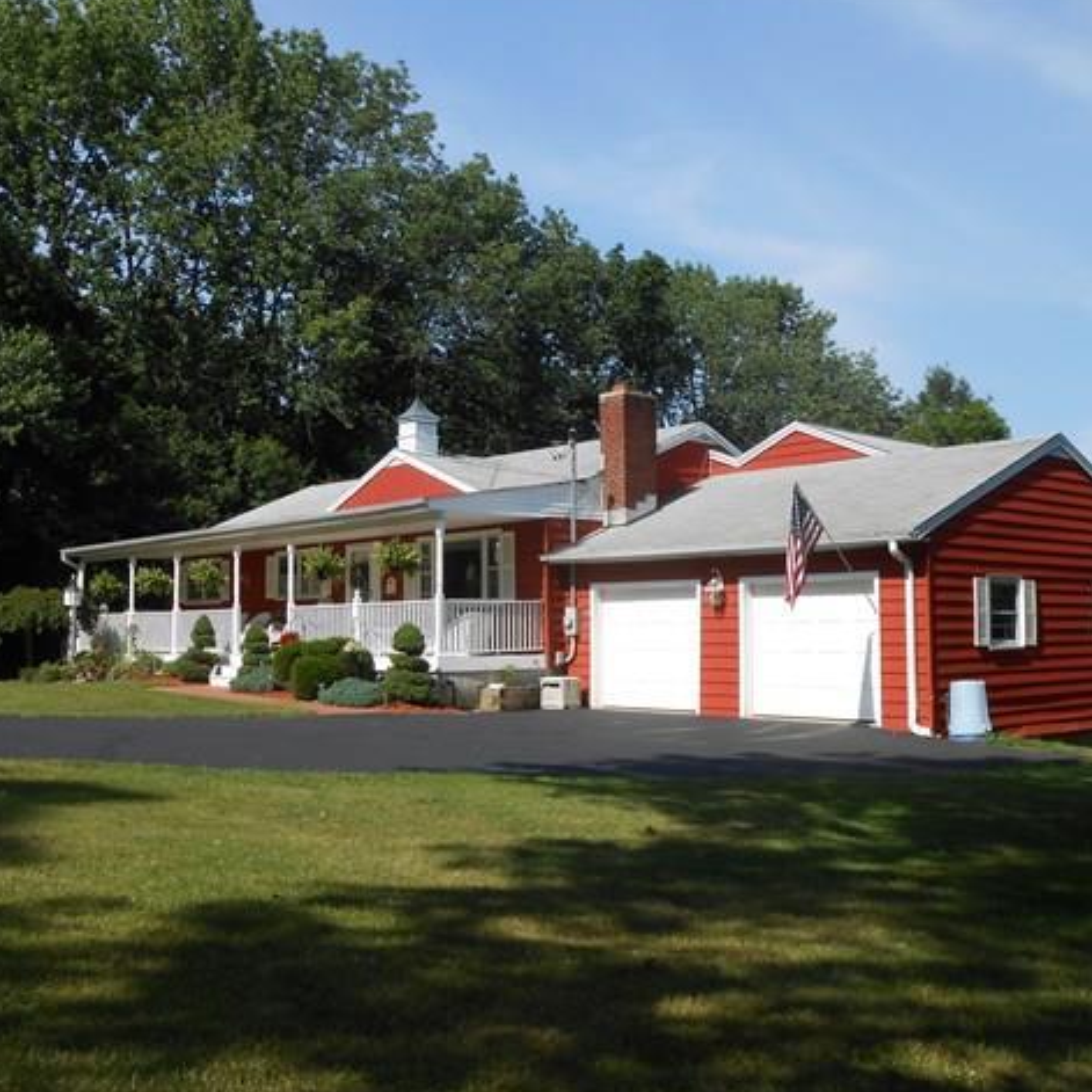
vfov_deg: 46.0
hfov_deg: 46.0
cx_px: 577
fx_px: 1285
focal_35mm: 36
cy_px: 543
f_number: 3.8
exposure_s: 1/800
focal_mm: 5.3
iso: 80
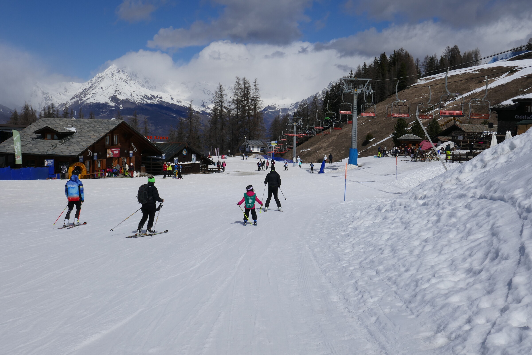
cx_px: 266
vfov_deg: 29.9
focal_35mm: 45
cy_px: 178
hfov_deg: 43.6
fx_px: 665
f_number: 8
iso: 125
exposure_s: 1/1600
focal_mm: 16.5
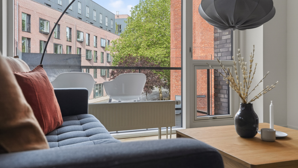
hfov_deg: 56.6
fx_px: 277
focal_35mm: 35
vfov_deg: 33.7
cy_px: 71
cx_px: 149
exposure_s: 1/60
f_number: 8
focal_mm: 33
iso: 400
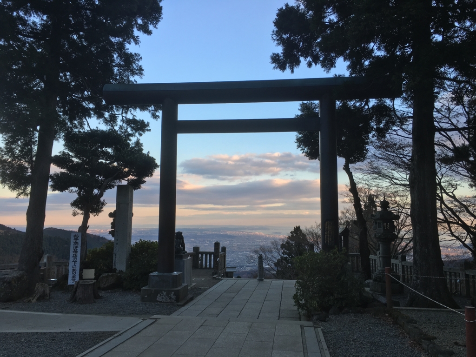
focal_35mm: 29
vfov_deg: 48.2
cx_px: 238
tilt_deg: +6.8
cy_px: 178
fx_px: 399
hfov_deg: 61.7
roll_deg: -0.8
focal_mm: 4.15
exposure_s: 1/245
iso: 25
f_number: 2.2
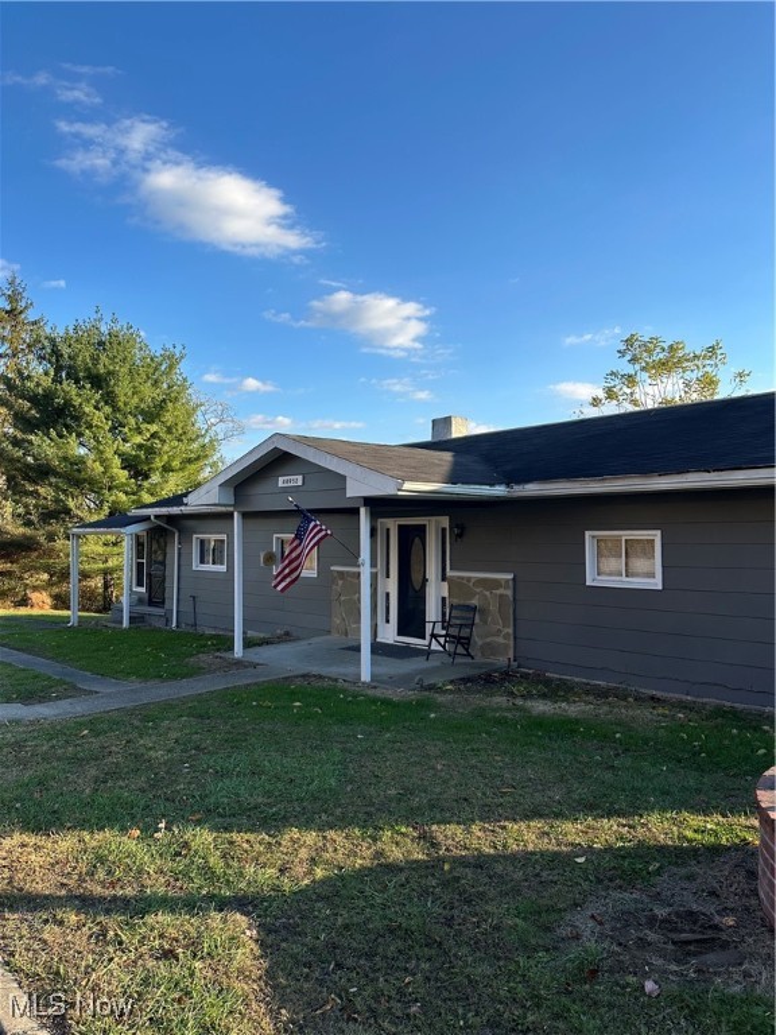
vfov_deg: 71.6
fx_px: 717
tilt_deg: +2.4
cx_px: 388
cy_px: 518
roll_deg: -0.3
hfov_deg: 56.8
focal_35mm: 24
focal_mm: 6.86
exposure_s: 1/1779
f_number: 1.78
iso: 80
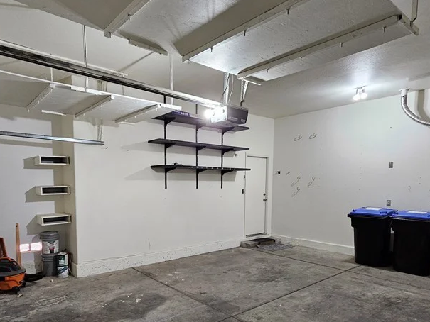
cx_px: 183
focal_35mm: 22
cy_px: 212
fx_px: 273
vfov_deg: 59.8
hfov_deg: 75.9
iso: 320
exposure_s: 1/30
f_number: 2.2
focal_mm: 2.2
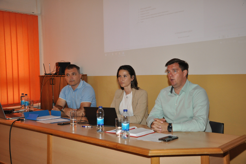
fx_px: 276
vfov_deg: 32.9
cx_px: 123
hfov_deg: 48.0
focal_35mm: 40
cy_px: 82
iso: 800
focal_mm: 27
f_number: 4
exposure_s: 1/60
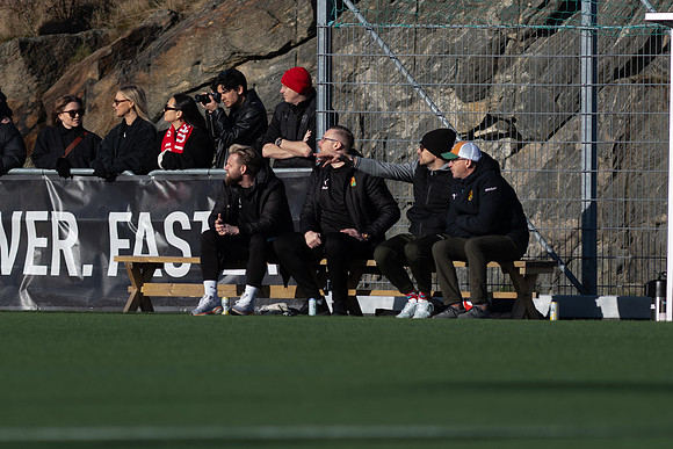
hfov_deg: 3.4
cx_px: 336
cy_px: 224
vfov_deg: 2.3
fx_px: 11219
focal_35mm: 600
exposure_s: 1/2000
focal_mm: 300
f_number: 3.2
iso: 250
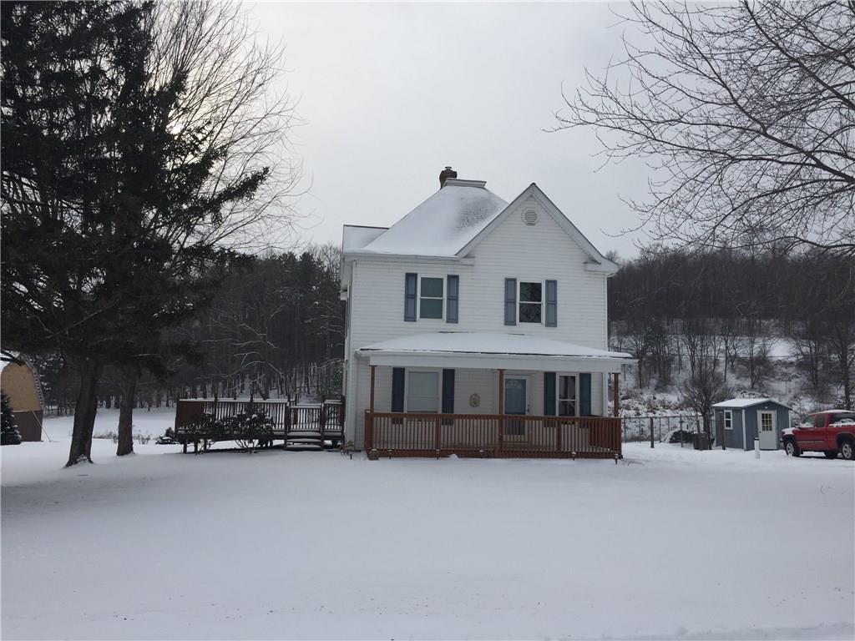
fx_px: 716
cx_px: 428
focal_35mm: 29
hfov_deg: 61.7
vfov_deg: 48.2
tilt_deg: +6.2
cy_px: 320
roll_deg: +0.3
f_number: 2.2
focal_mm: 4.15
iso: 32
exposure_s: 1/1883
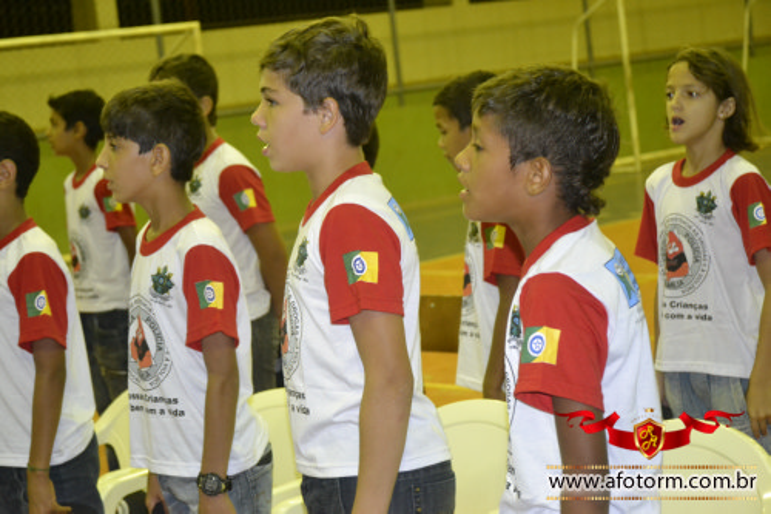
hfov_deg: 23.4
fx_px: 1863
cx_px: 386
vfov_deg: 15.7
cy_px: 257
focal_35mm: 87
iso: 3200
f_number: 5
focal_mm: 58
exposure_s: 1/60
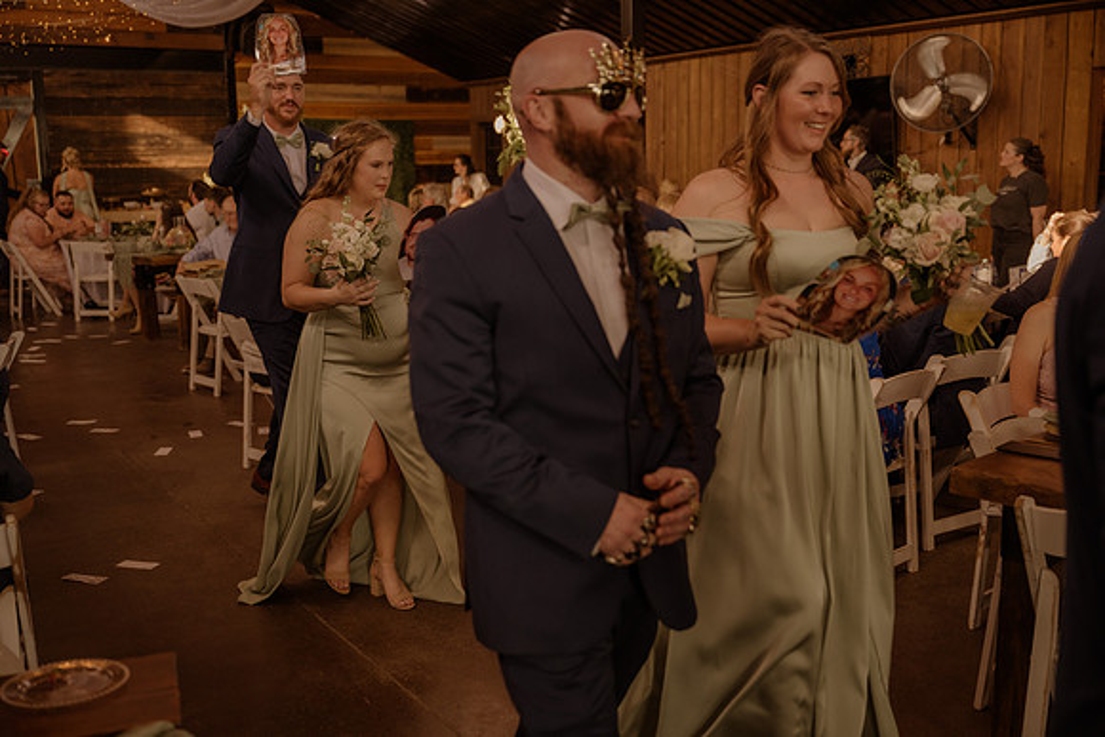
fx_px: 1167
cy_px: 368
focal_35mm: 38
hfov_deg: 50.7
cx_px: 552
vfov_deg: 35.1
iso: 1000
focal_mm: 38
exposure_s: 1/320
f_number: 2.8
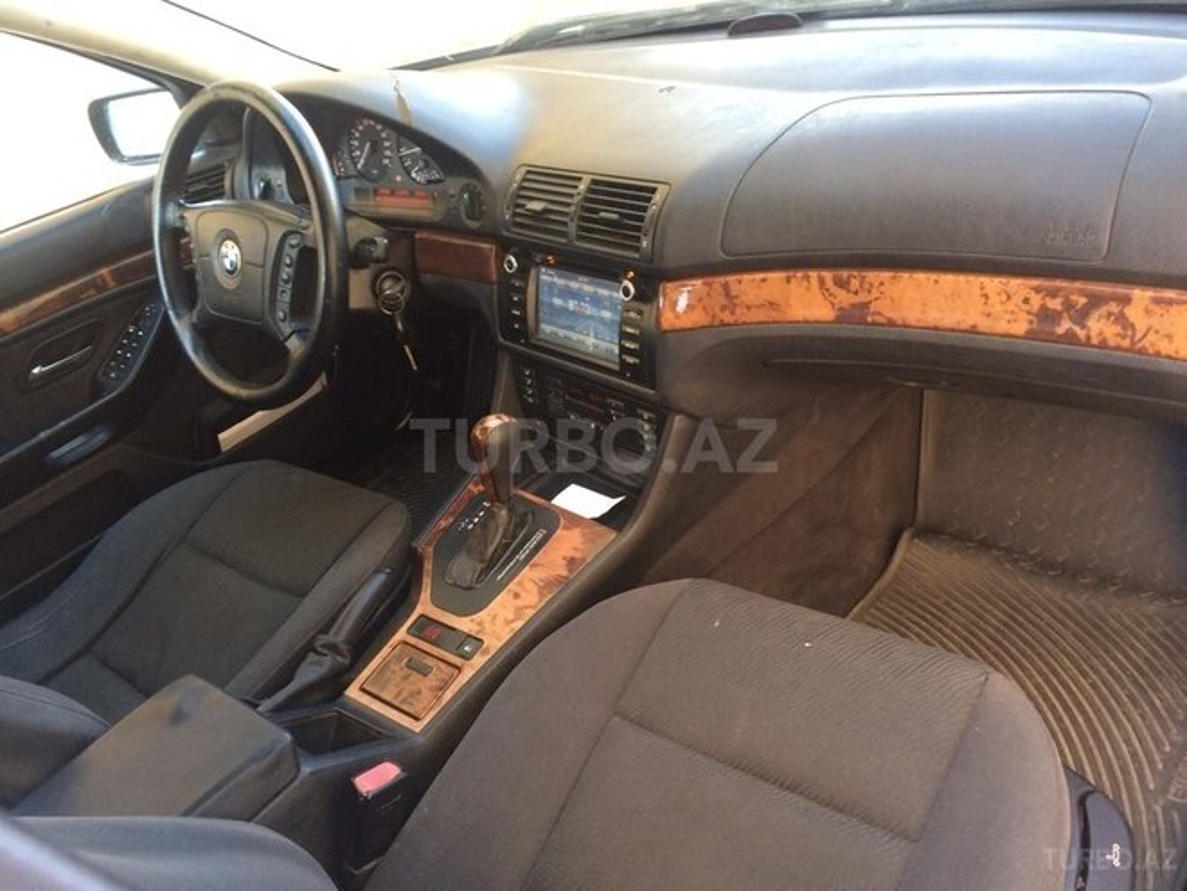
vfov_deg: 48.2
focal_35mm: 29
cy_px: 446
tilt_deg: -32.4
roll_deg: +15.5
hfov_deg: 61.7
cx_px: 594
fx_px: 994
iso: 100
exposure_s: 1/33
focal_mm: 4.15
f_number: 2.2
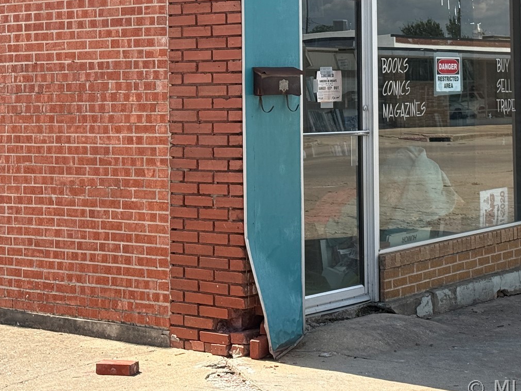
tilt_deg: +2.2
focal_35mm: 91
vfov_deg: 16.0
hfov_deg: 21.5
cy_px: 35
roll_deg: +0.9
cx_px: 305
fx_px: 1370
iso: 100
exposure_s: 1/3891
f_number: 1.78
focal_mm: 6.76
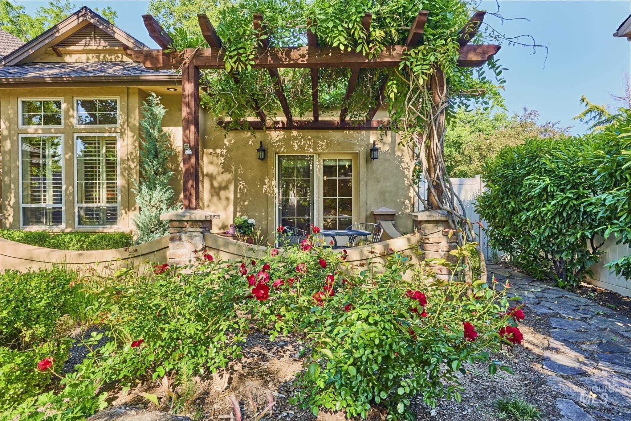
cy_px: 210
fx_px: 342
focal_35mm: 20
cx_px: 316
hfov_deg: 85.4
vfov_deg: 63.2
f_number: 16
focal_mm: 19.5
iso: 400
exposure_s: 1/60
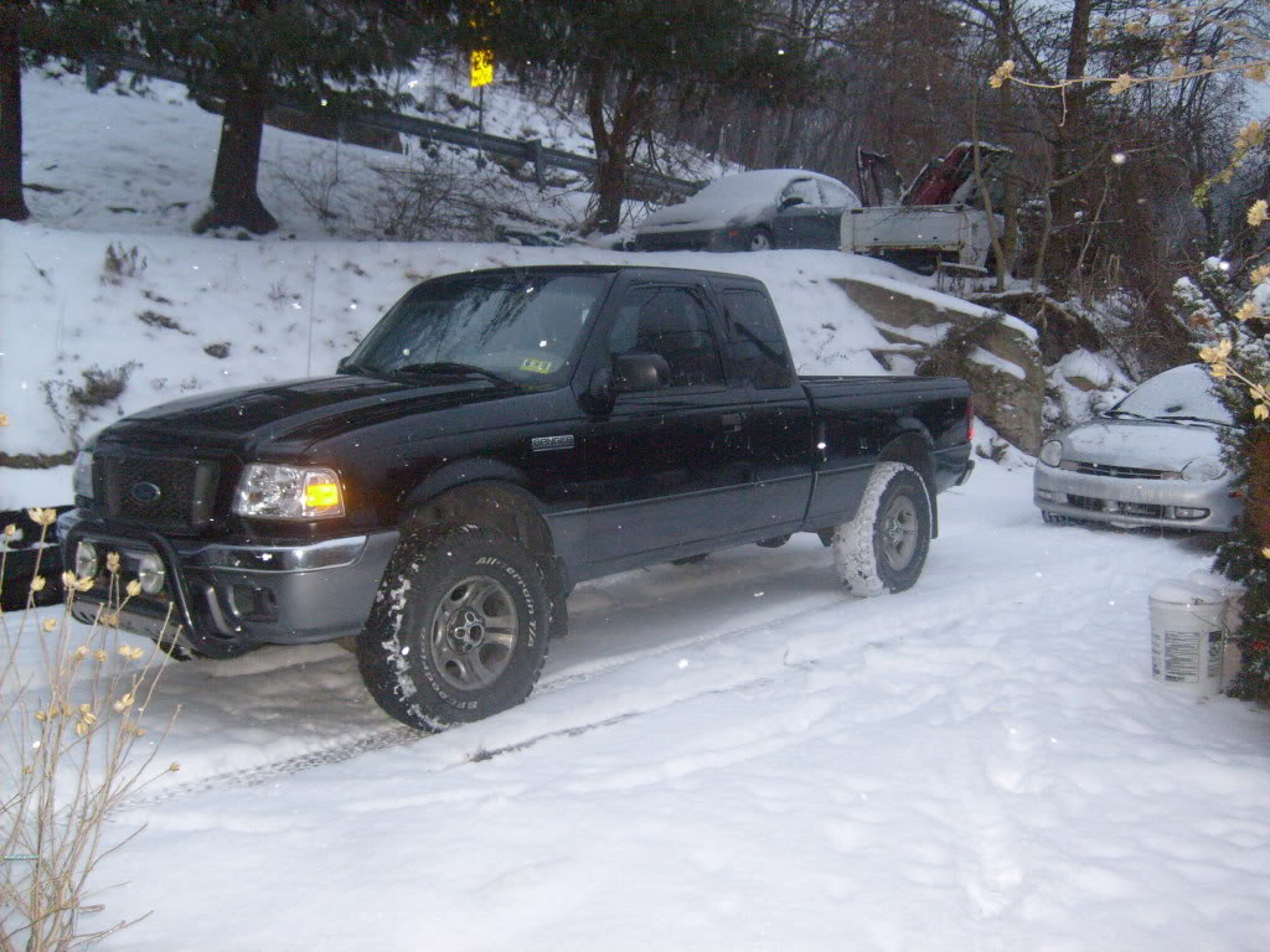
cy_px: 476
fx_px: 1284
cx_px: 635
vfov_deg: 40.7
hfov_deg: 52.6
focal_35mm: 35
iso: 200
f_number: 2.8
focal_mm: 5.8
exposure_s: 1/45
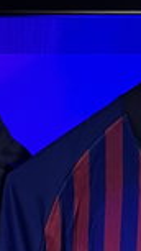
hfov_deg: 12.2
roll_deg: +0.9
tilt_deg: -5.1
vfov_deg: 18.7
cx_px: 26
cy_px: 390
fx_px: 658
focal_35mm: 99
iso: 640
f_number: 1.5
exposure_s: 1/40
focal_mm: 5.7
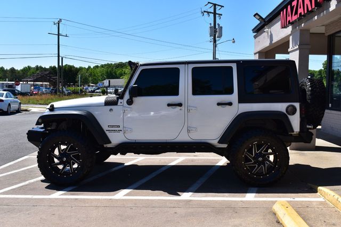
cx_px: 170
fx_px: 355
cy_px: 114
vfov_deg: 35.5
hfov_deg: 51.3
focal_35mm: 38
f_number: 11
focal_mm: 25
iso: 360
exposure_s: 1/500
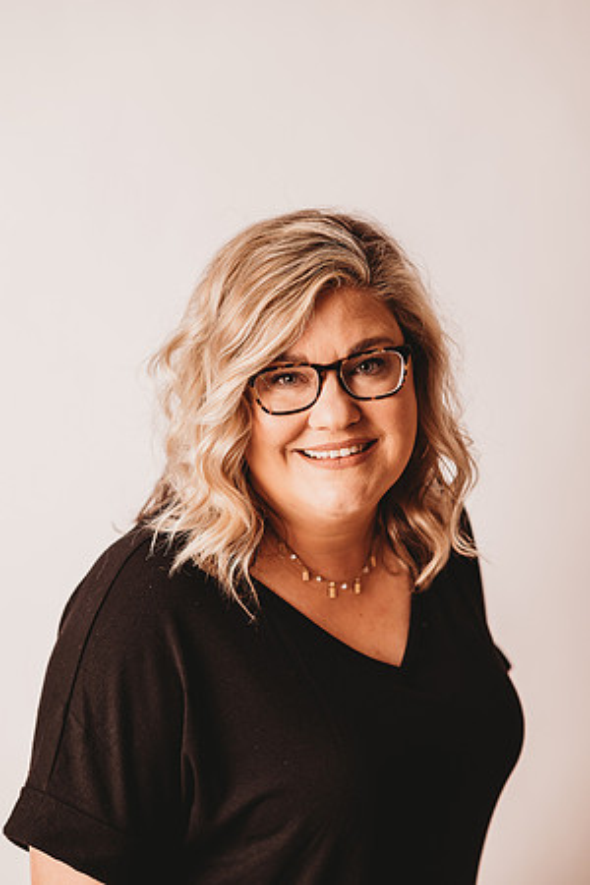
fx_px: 2089
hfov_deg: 16.1
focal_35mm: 85
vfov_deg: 23.9
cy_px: 442
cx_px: 295
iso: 125
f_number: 2.5
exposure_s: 1/160
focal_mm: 85
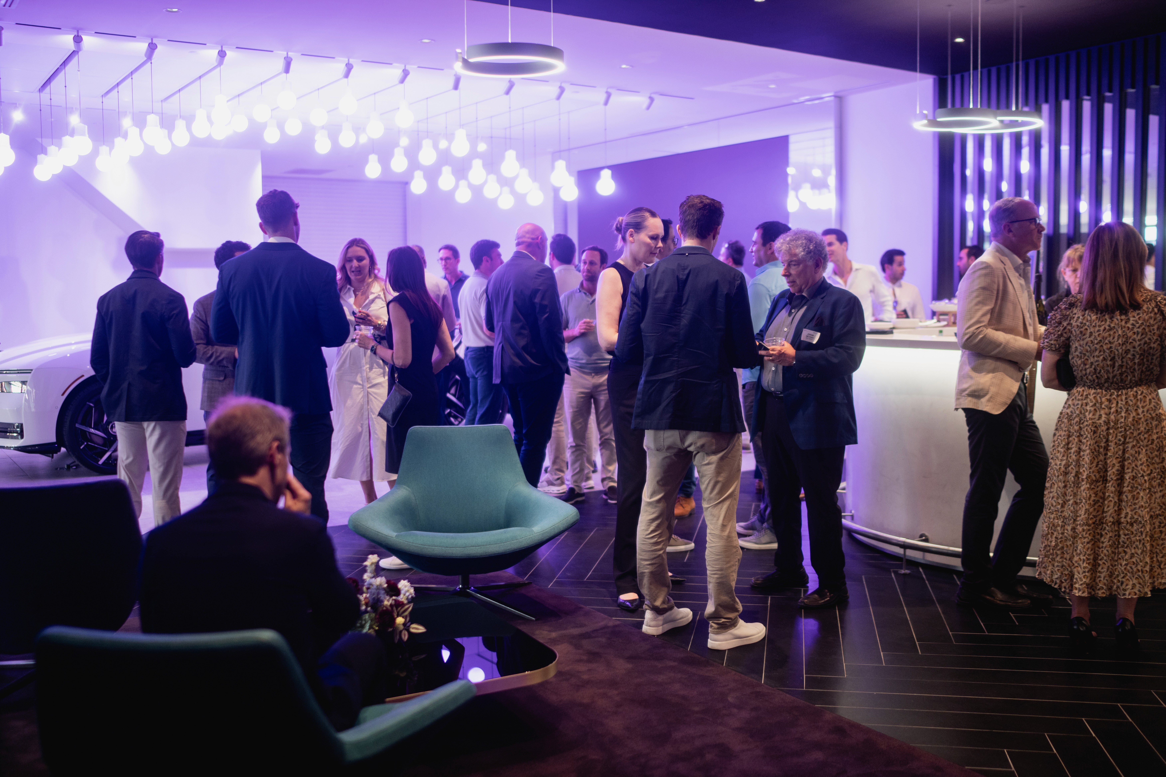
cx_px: 583
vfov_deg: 37.9
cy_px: 388
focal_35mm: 35
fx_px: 1134
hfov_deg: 54.4
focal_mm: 35
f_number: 1.4
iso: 400
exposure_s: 1/100
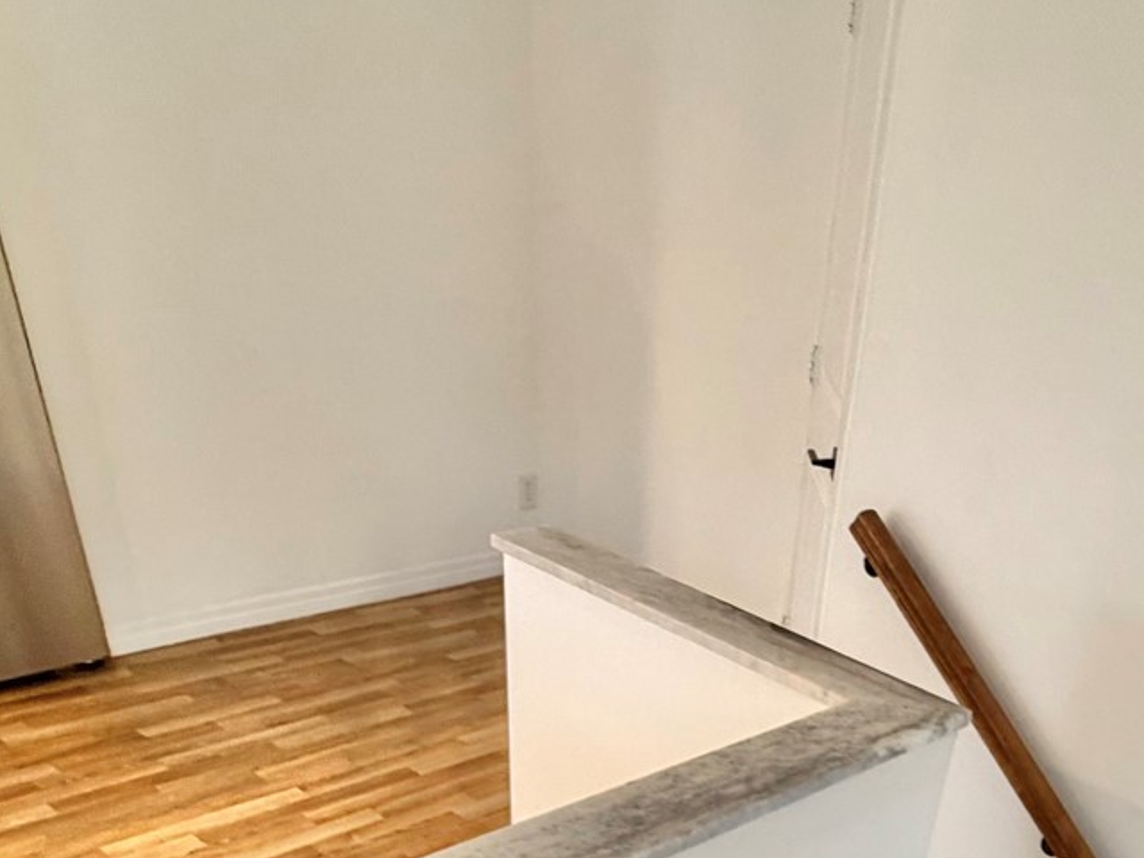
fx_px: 1157
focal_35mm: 35
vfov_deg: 33.2
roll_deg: -9.2
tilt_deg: -38.4
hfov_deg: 51.1
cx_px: 810
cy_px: 1033
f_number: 2.2
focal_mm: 2.22
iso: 400
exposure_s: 1/60
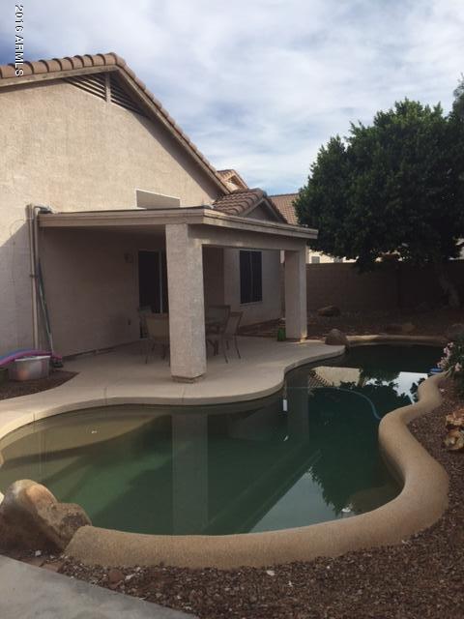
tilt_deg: -2.9
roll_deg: +1.0
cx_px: 232
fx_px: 518
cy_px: 310
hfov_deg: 48.2
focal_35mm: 29
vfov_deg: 61.7
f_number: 2.2
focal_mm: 4.15
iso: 32
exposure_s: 1/2083
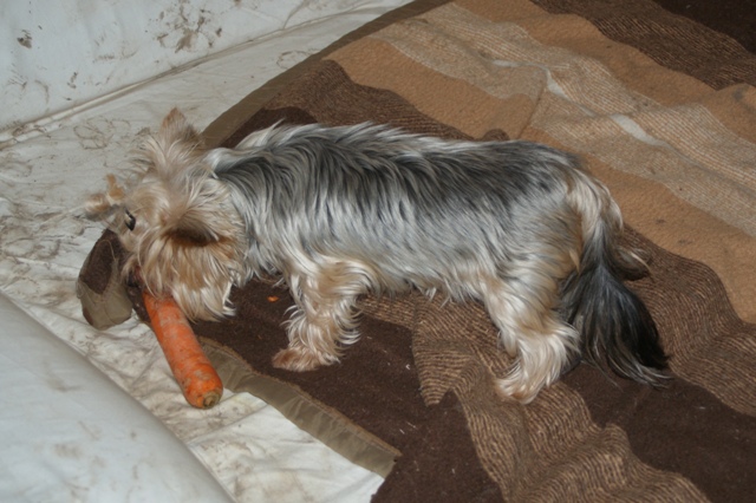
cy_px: 252
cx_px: 378
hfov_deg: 29.9
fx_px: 1417
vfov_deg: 20.1
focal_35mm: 68
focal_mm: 45
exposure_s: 1/60
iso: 400
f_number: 5.6
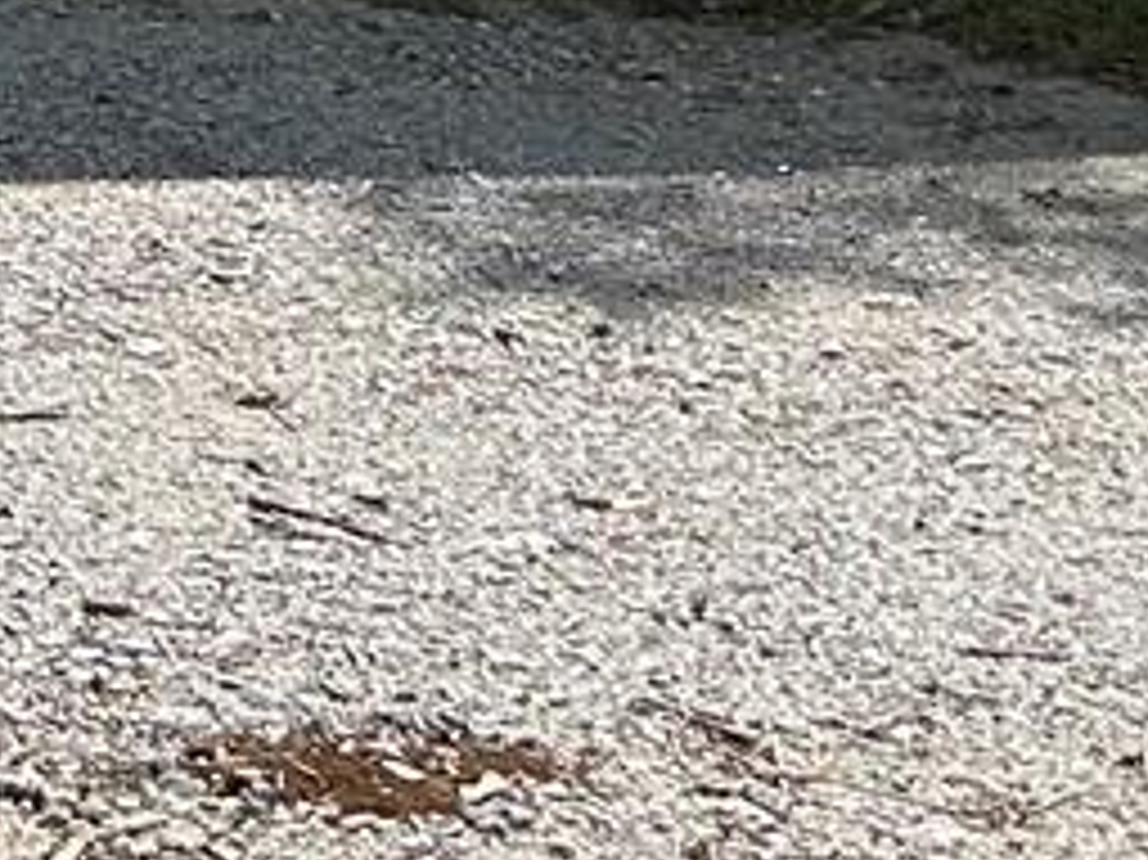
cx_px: -774
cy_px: -1607
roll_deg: -0.2
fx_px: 5403
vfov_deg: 8.0
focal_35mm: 163
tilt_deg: +3.6
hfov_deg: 11.4
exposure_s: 1/5319
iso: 50
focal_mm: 5.7
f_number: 1.5
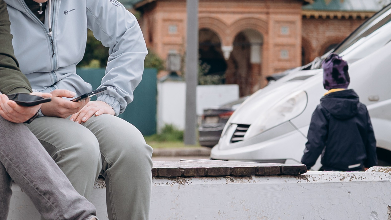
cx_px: 57
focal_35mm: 224
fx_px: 2322
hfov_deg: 9.6
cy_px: -68
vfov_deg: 5.4
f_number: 4
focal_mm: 67
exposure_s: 1/500
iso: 100
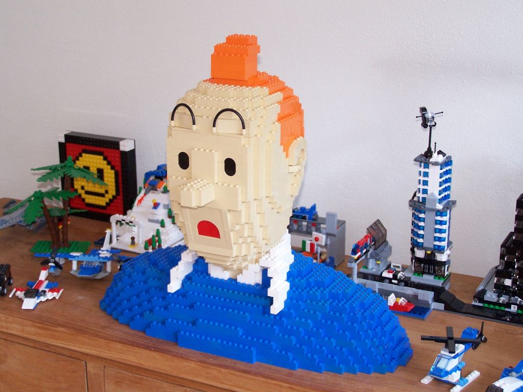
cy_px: 196
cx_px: 262
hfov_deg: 30.3
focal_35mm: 64
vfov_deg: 22.9
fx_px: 967
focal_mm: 10.7
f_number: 3.2
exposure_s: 1/4
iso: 140
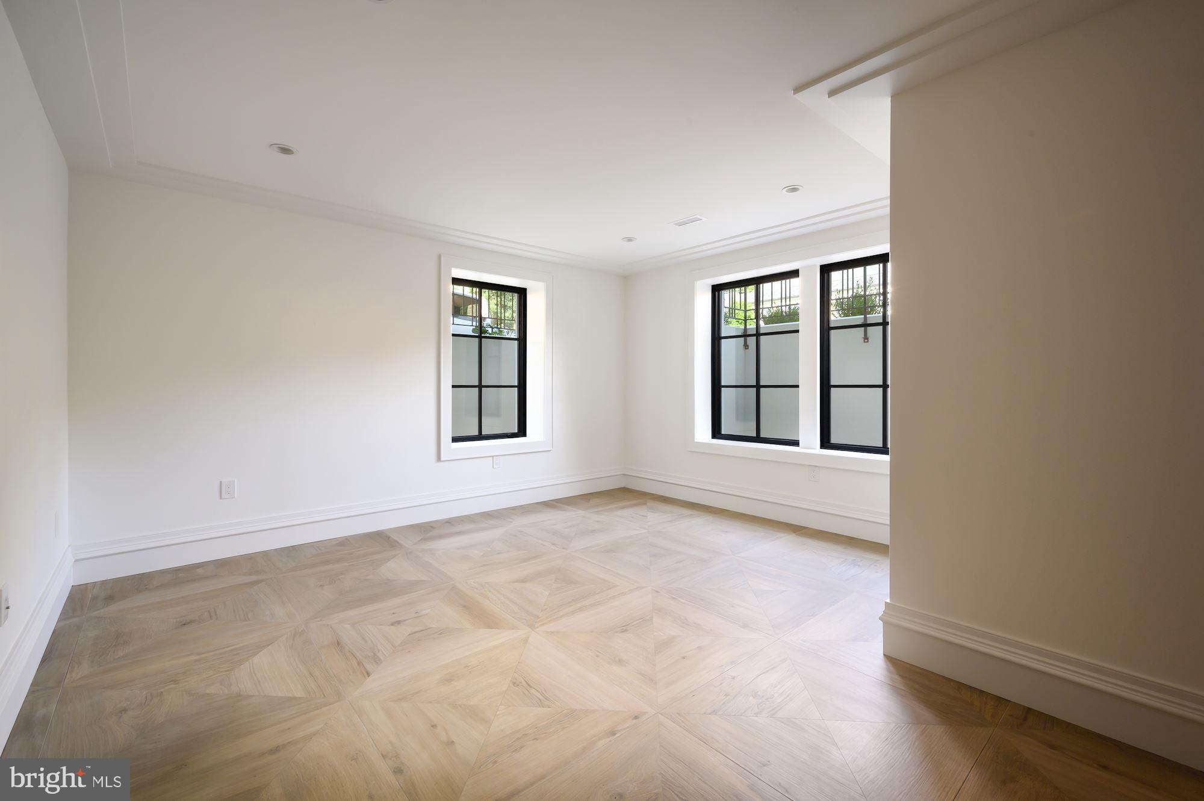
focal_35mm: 15
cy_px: 400
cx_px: 602
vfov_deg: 77.3
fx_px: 501
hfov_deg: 100.4
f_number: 10
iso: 640
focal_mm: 15
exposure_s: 1/60
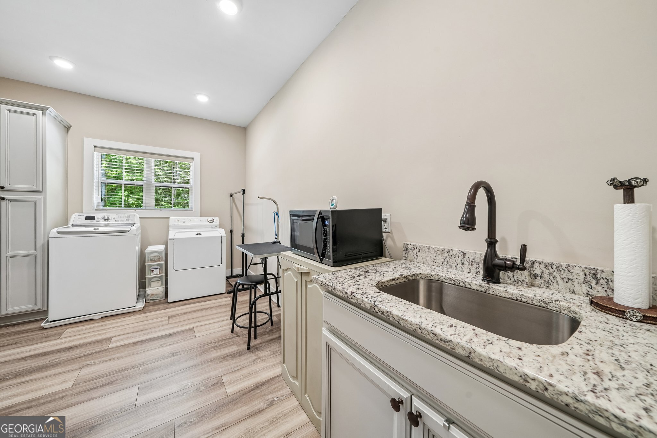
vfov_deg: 90.0
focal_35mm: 12
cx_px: 328
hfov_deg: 112.6
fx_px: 219
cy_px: 219
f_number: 8
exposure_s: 1/8
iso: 400
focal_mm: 12
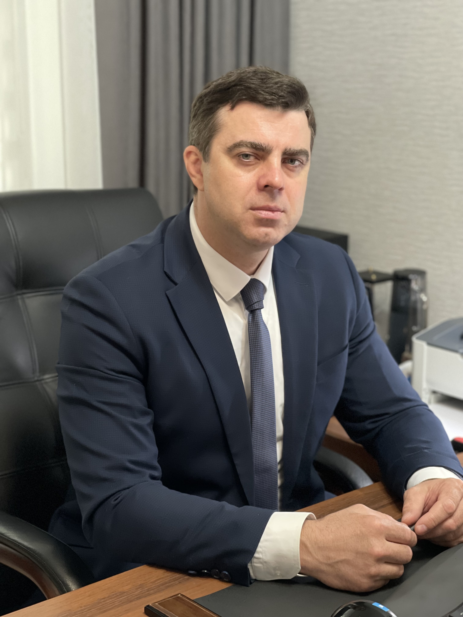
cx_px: 232
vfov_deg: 30.3
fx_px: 1141
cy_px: 308
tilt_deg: -13.3
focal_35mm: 64
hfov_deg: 22.9
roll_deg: -0.1
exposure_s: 1/25
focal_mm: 7.5
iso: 320
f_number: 2.2
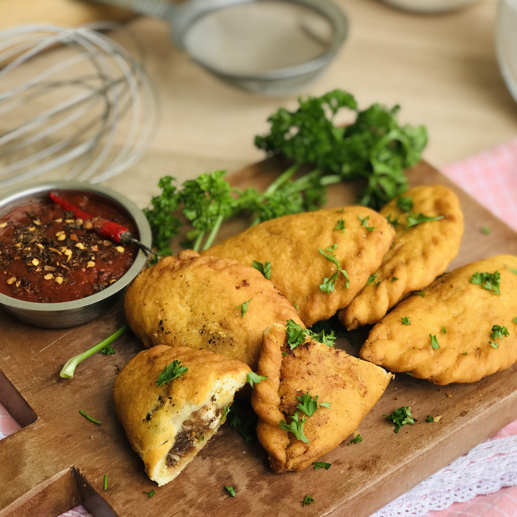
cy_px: 308
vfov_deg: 23.6
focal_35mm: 73
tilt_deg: -46.7
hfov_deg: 23.7
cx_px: 280
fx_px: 1234
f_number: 2.8
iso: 20
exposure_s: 1/190
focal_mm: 6.6
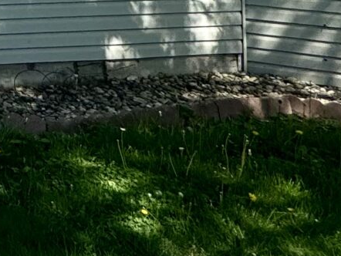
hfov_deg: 15.0
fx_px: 798
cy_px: -162
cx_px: -468
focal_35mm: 81
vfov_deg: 16.2
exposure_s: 1/1160
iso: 50
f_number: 2.2
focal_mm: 2.22
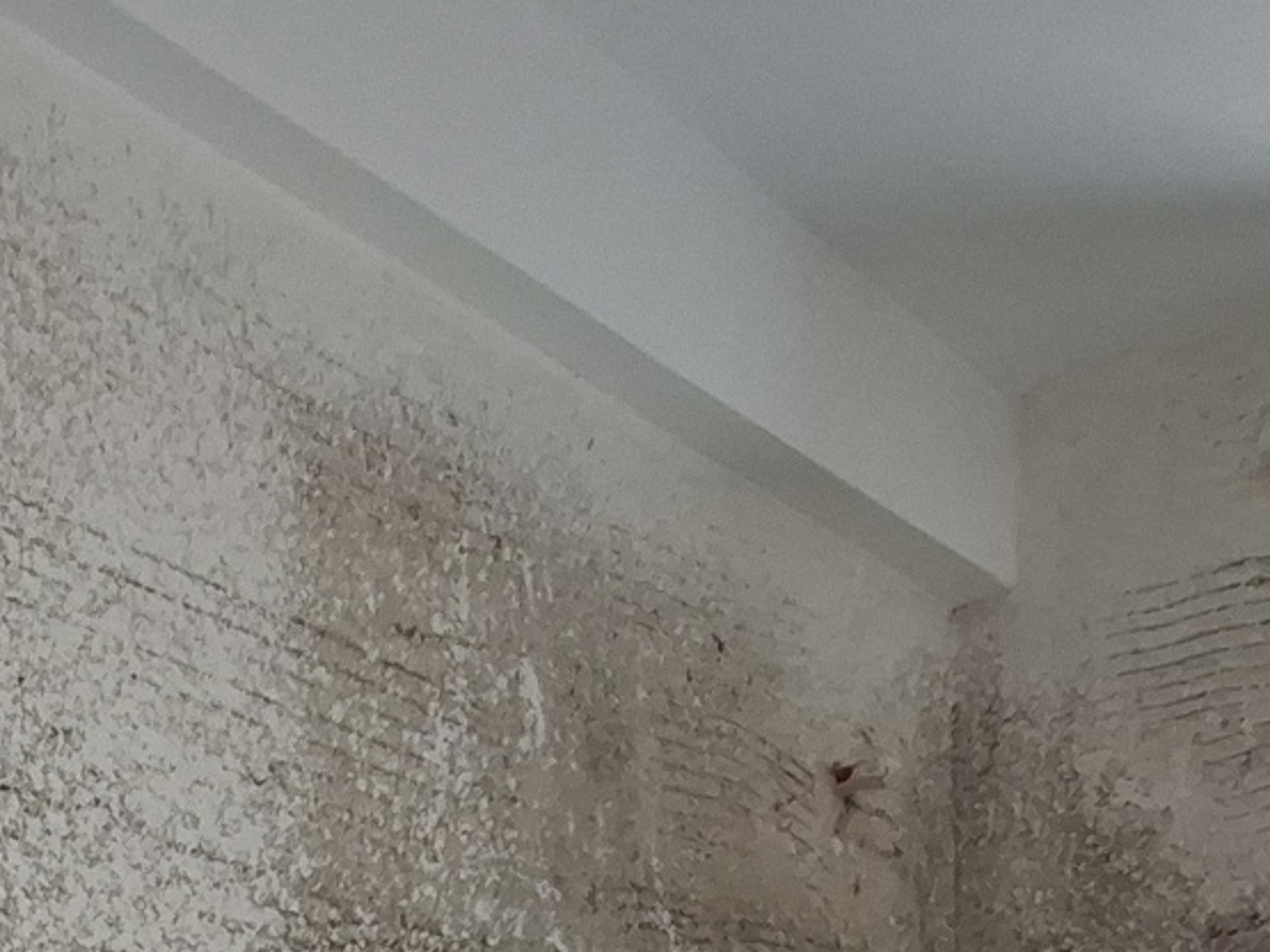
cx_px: 133
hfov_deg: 39.2
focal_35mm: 45
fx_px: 1651
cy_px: 1368
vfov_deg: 25.5
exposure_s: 1/30
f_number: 2.2
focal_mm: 1.74
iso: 200
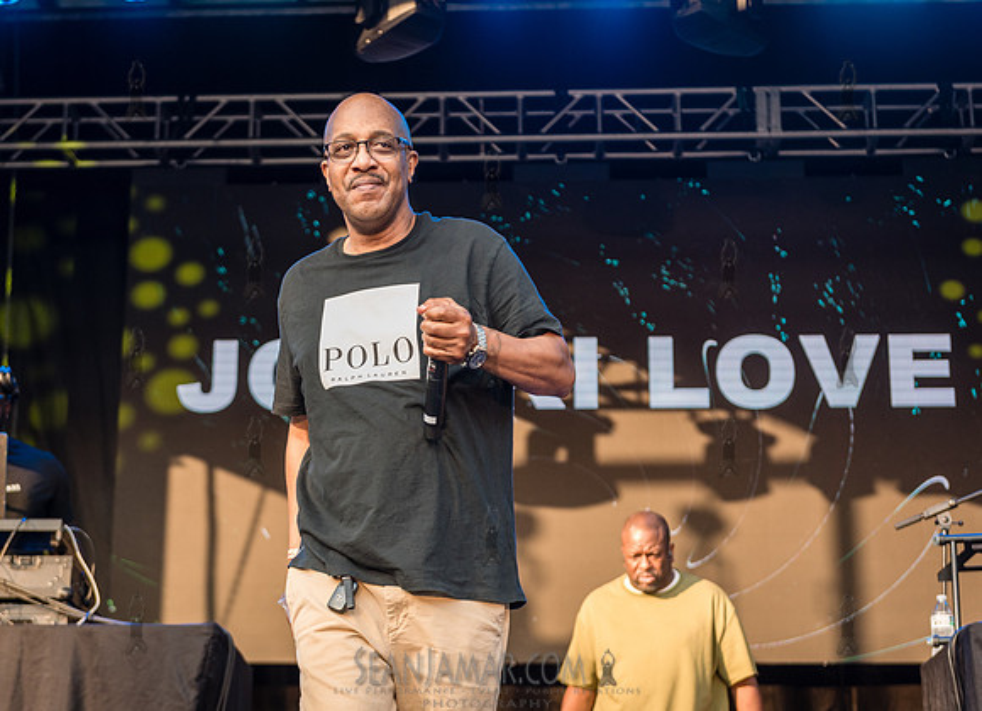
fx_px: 2026
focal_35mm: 72
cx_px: 398
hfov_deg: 27.2
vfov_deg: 19.9
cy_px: 374
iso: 500
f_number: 3.5
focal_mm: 62
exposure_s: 1/640
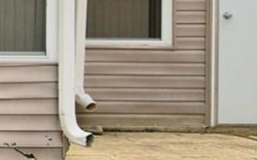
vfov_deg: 10.7
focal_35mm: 120
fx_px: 840
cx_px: -371
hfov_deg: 13.0
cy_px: -29
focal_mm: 13
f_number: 5
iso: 100
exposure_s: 1/500
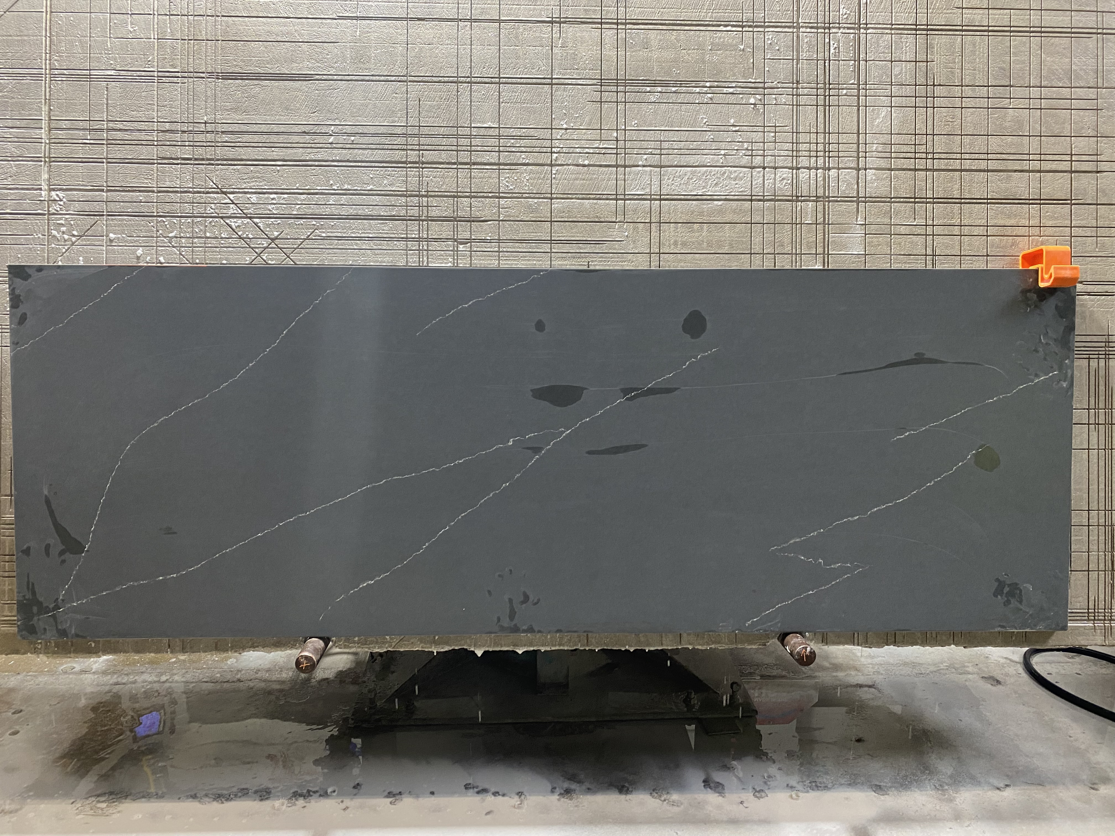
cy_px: 418
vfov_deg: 53.1
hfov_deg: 67.3
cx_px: 558
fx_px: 837
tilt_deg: -13.5
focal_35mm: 26
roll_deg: -0.8
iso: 160
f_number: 1.8
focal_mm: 4.25
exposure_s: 1/60
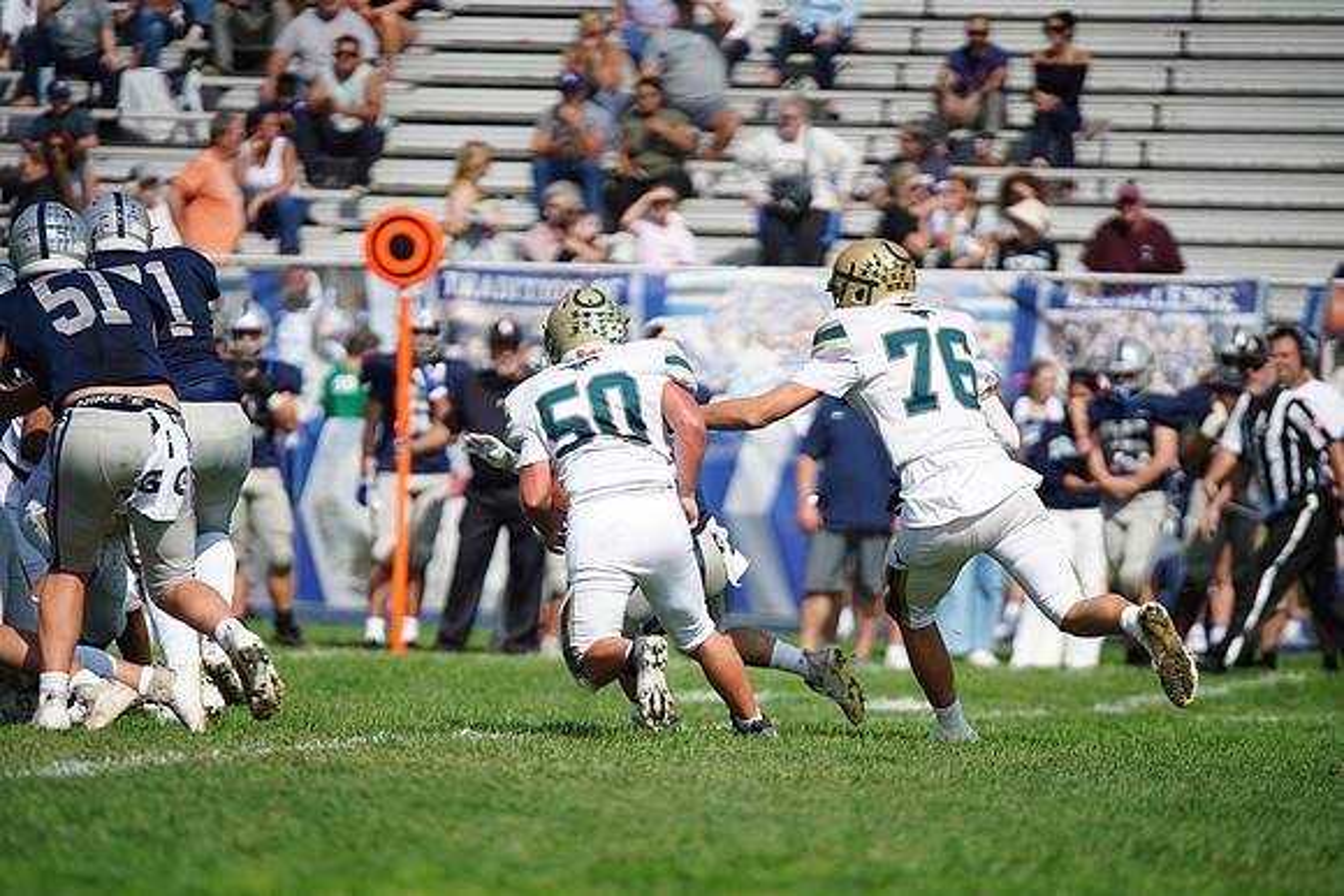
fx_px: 11202
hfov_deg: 6.9
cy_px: 448
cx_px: 672
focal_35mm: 300
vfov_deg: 4.6
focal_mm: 300
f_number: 2.8
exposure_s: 1/8000
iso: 500
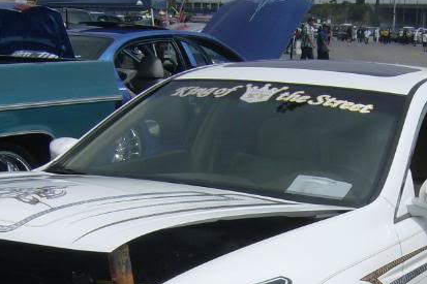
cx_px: 246
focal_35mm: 93
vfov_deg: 14.3
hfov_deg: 21.9
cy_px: 329
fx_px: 1103
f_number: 4.7
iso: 100
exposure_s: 1/2000
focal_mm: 6
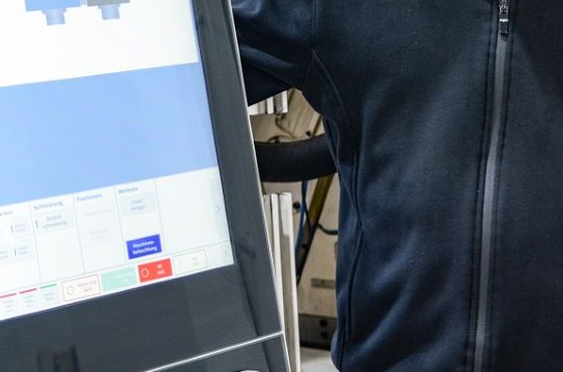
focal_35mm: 93
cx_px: 288
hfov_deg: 21.9
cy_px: -23
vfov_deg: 14.3
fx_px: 1452
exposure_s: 1/40
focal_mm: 29
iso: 400
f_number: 3.3
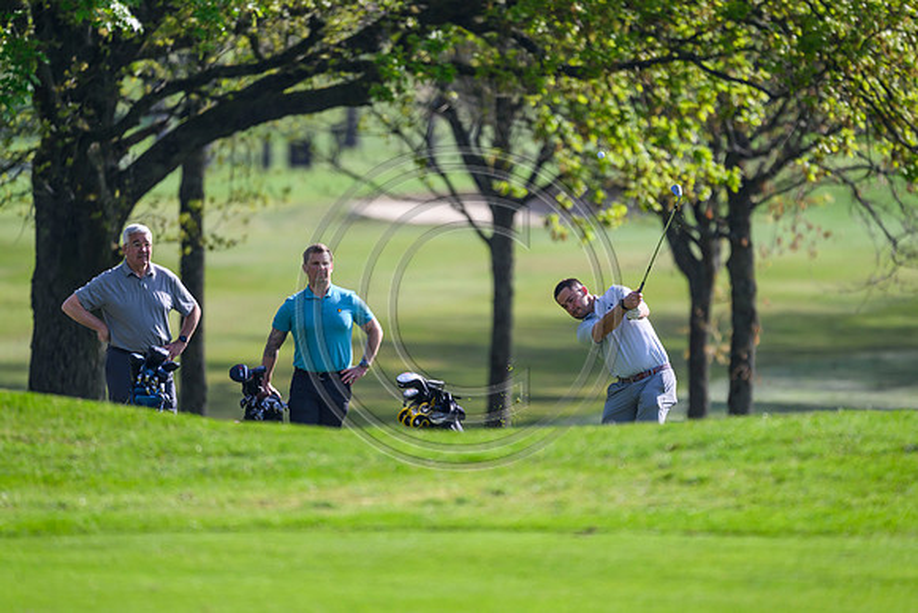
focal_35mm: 560
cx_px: 459
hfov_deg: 3.7
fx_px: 14283
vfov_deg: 2.5
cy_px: 306
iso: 500
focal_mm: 560
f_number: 4
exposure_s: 1/3200
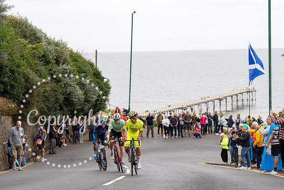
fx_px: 639
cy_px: 95
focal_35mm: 81
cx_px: 142
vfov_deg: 16.9
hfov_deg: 25.1
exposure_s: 1/1000
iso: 320
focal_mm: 81
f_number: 3.5
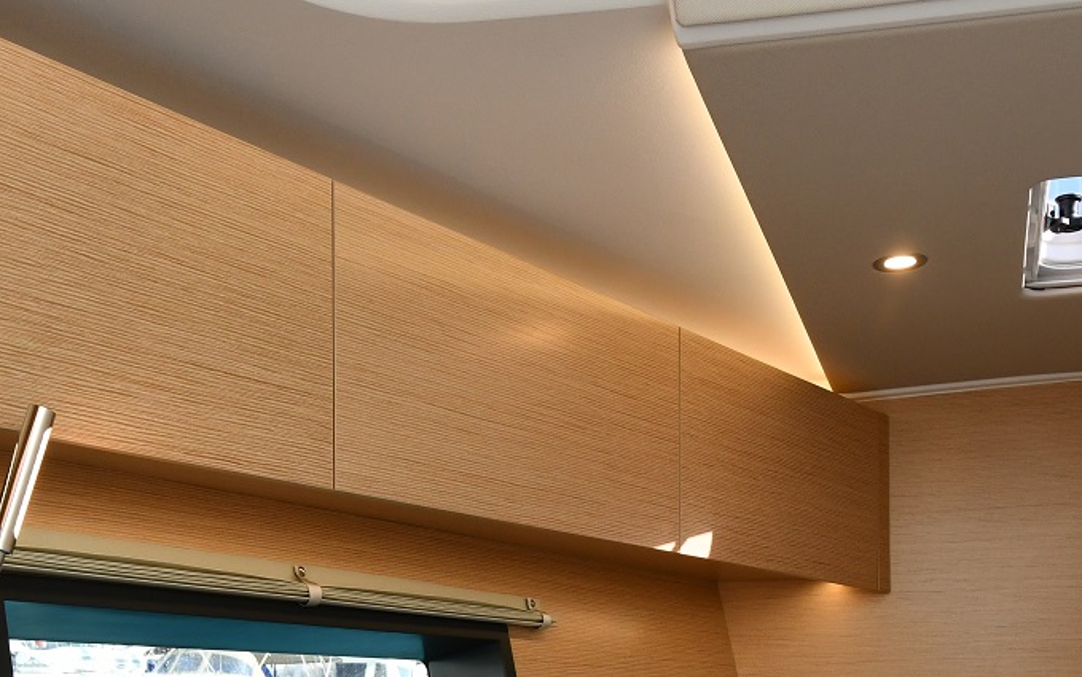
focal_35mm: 51
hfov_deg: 39.5
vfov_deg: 23.7
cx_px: 594
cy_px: 756
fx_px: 1505
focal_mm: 17
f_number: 5.6
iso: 500
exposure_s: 1/125
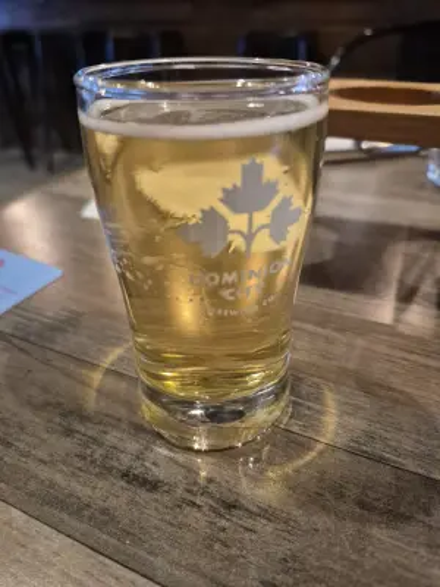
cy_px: 294
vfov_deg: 73.9
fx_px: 390
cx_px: 220
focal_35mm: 23
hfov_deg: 58.9
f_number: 1.8
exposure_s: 1/60
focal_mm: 5.4
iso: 1000
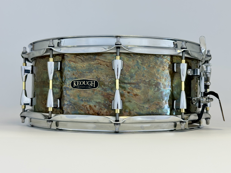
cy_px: 86
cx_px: 116
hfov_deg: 39.7
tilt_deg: +2.3
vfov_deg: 30.3
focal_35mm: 48
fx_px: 320
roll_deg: -1.2
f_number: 1.78
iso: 80
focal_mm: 6.86
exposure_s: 1/100
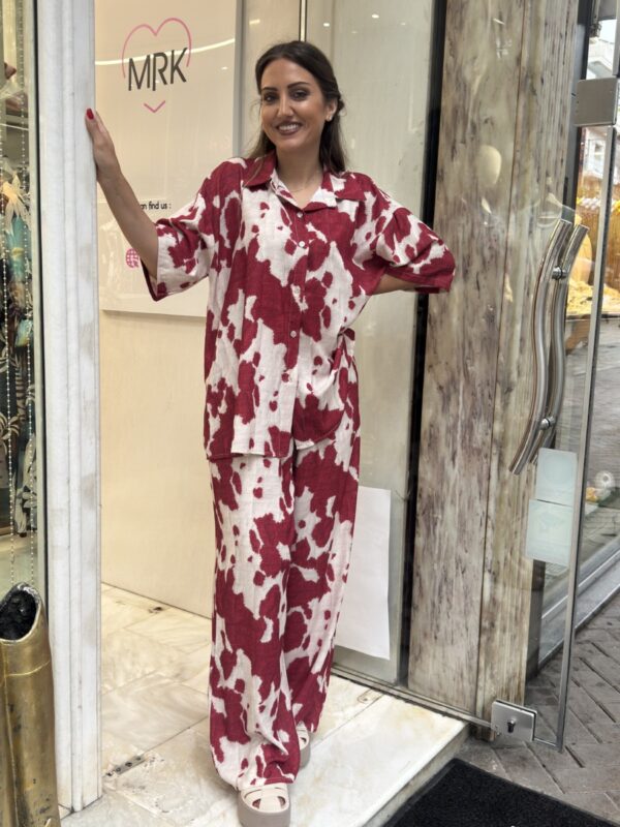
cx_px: 310
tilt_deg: -8.6
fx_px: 836
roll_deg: -1.9
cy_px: 414
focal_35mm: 35
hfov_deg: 40.7
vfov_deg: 52.6
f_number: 1.78
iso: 64
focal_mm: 6.76
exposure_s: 1/135
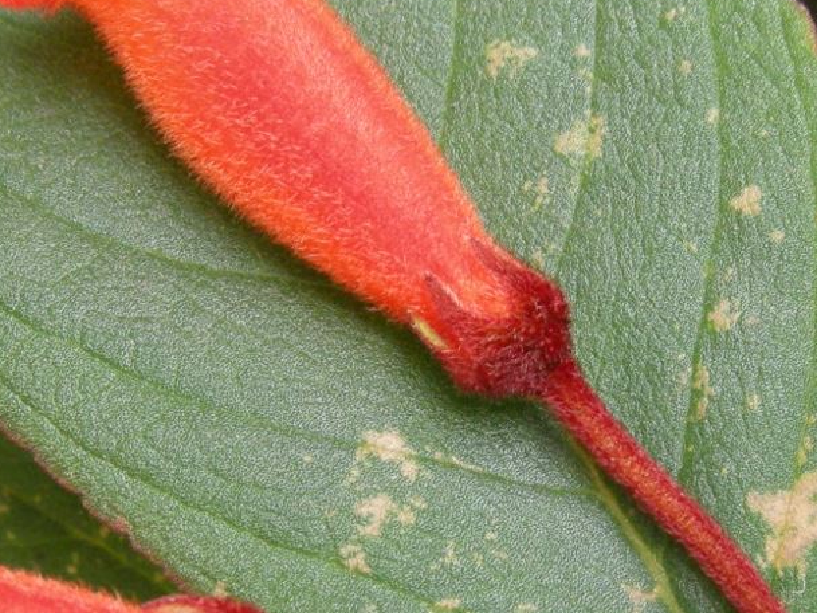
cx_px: 516
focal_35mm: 115
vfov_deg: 12.8
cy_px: 471
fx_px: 2715
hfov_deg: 17.1
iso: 101
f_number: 2.7
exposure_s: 1/55.6
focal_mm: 7.5
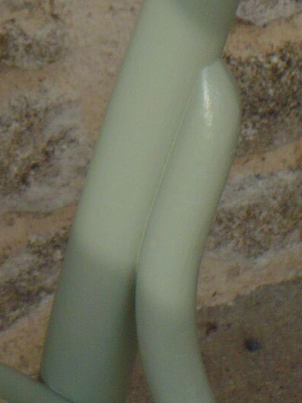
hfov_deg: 10.1
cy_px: -168
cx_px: -189
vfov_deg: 13.3
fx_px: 1640
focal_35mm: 141
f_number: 2.8
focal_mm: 6.1
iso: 100
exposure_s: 1/800
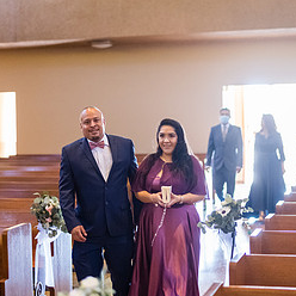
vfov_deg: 22.5
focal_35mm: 77
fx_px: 745
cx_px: 138
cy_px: 134
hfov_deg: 22.5
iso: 4000
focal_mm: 50
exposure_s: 1/500
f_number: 1.4
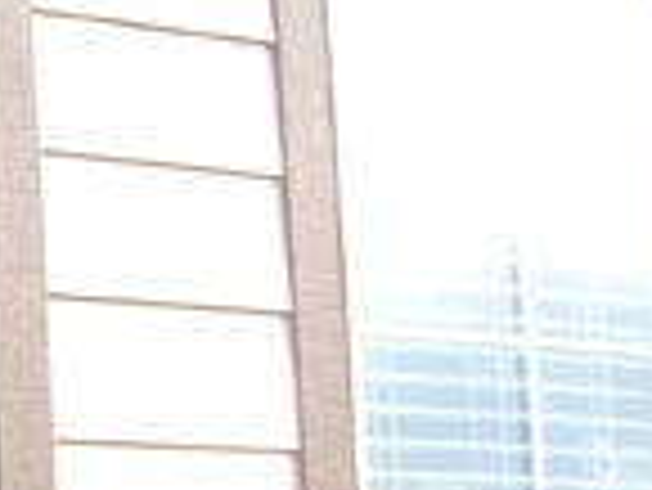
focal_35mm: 141
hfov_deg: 12.3
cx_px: -670
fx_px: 2658
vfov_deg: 10.4
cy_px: 557
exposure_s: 1/80
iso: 80
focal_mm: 5.7
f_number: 2.9
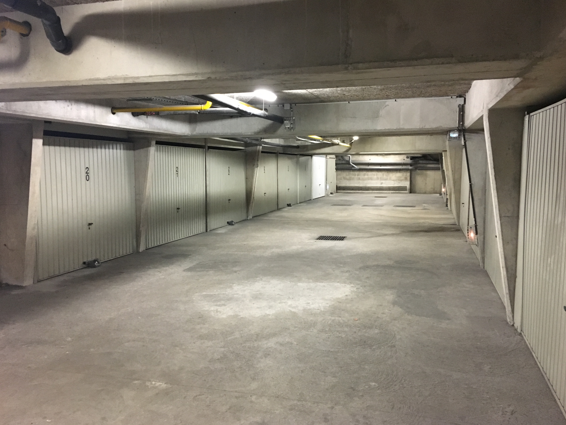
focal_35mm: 30
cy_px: 219
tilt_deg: -7.3
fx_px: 490
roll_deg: +0.6
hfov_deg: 60.0
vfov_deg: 46.8
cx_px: 289
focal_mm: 4.15
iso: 250
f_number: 2.2
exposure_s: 1/17
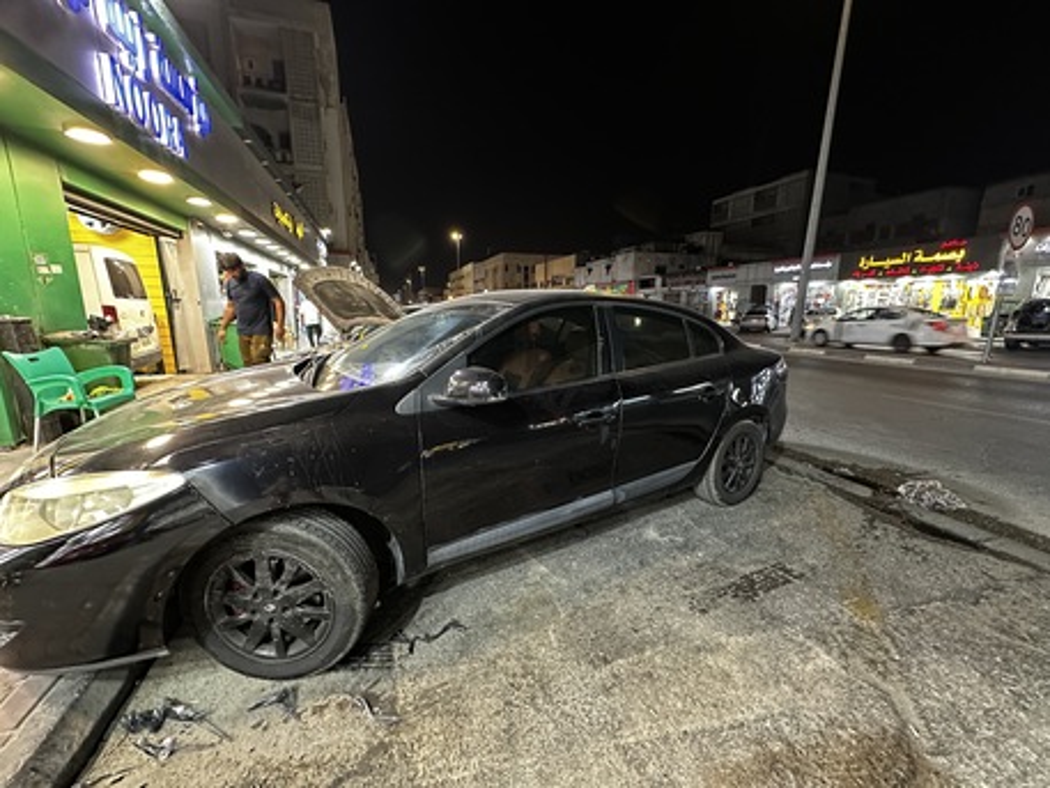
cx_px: 525
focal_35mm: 14
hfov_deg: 102.0
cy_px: 394
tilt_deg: -11.5
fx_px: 425
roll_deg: -0.5
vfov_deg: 85.7
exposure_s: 1/40
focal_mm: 2.22
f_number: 2.2
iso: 1000
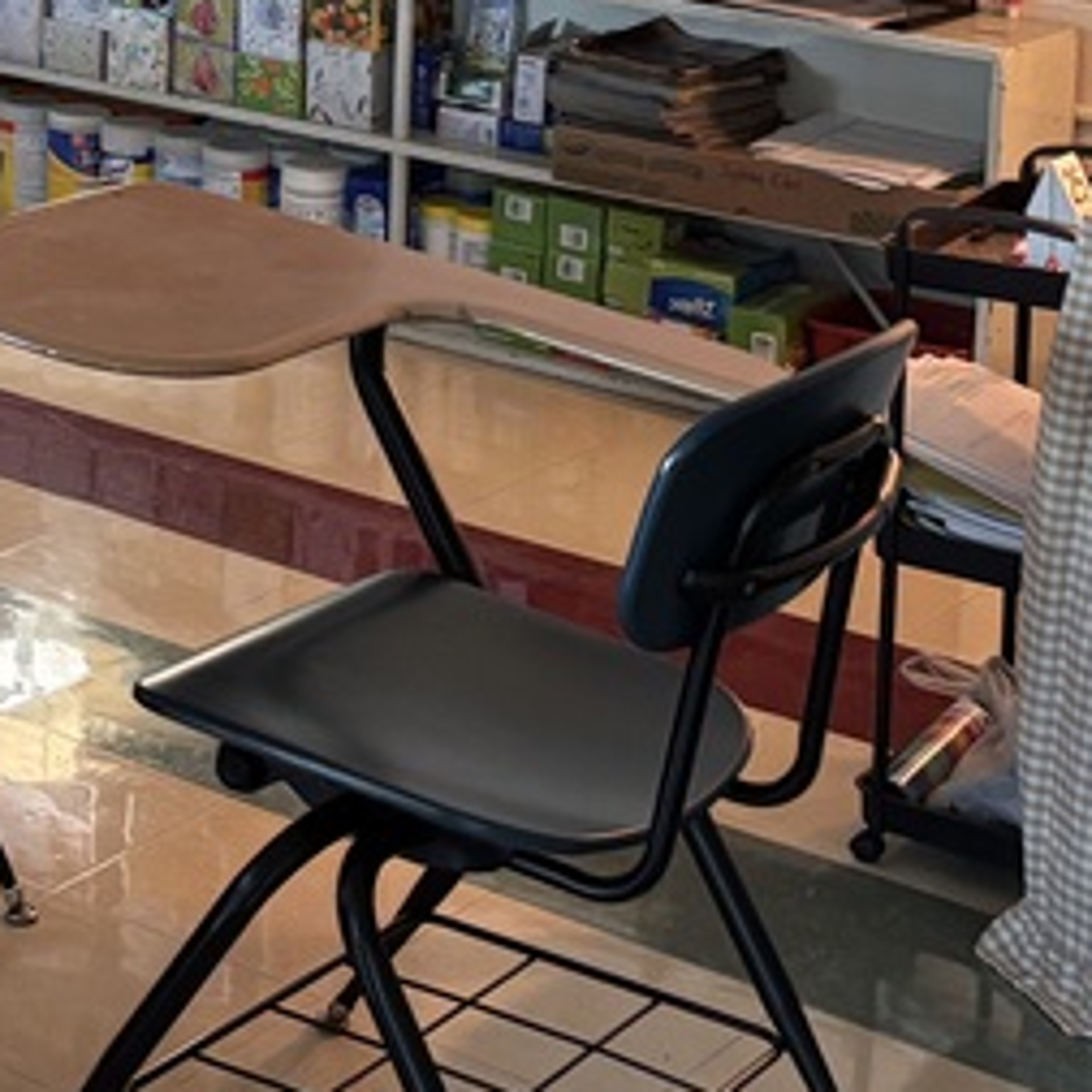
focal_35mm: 93
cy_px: -276
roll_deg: -0.9
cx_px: -289
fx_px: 3319
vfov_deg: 17.6
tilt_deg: -5.8
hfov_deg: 17.6
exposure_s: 1/60
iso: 250
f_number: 1.6
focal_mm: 5.96
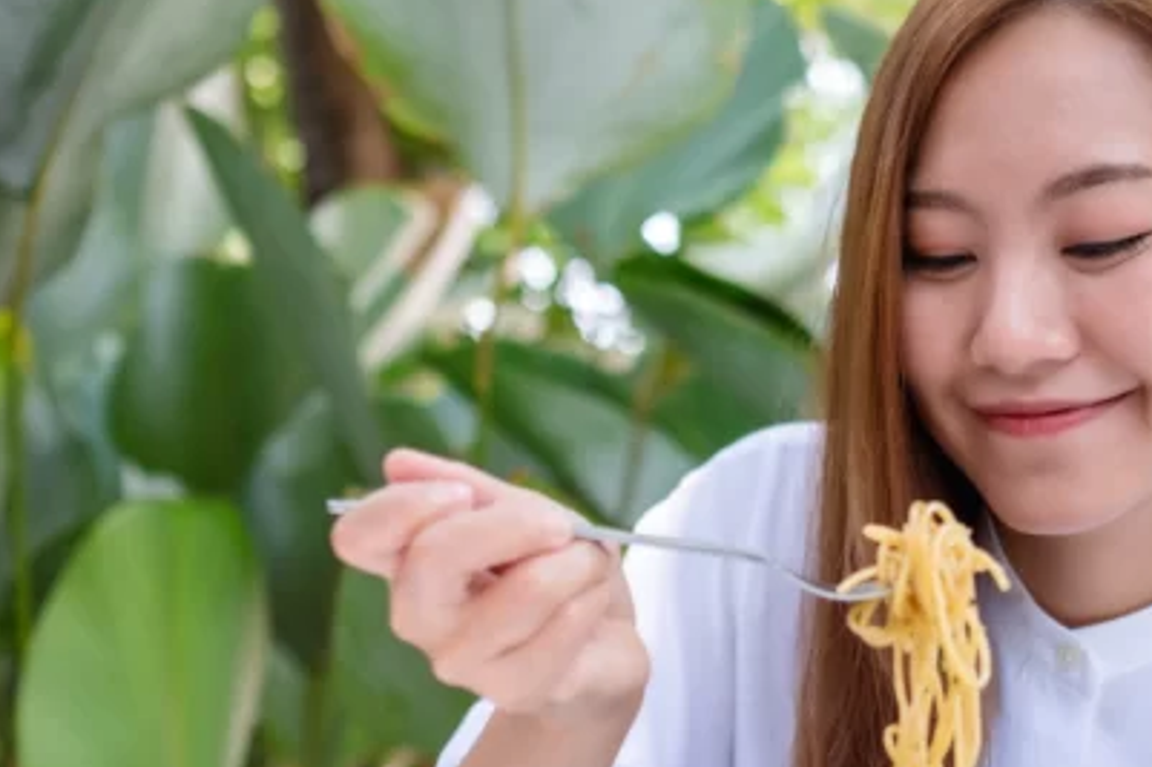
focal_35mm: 67
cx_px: 850
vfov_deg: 20.2
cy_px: 488
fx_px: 2143
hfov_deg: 29.7
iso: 200
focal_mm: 23
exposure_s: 1/280
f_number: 2
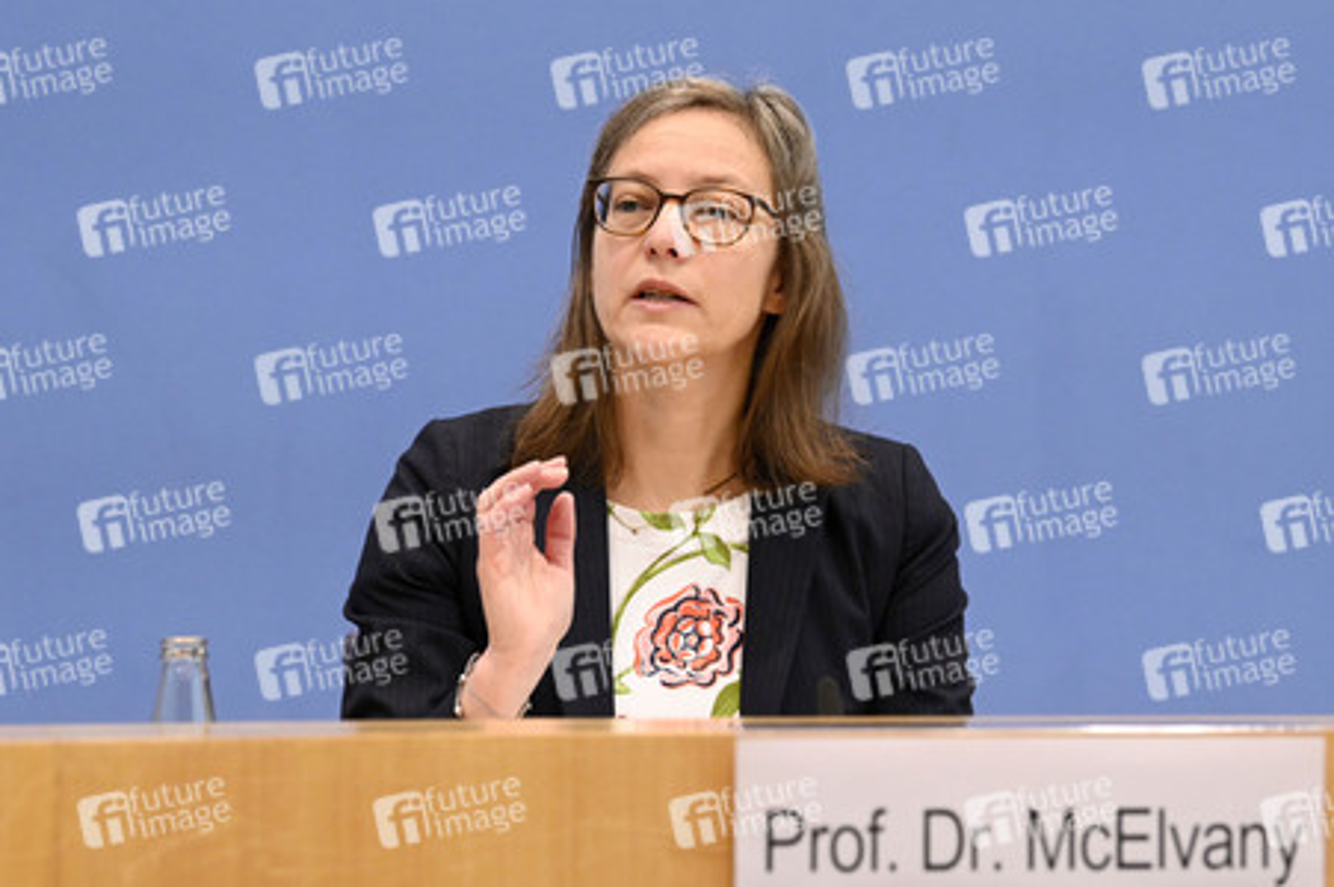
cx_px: 667
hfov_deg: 23.7
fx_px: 3184
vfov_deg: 15.9
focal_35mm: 86
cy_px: 444
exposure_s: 1/640
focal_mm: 86
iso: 5000
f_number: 5.6
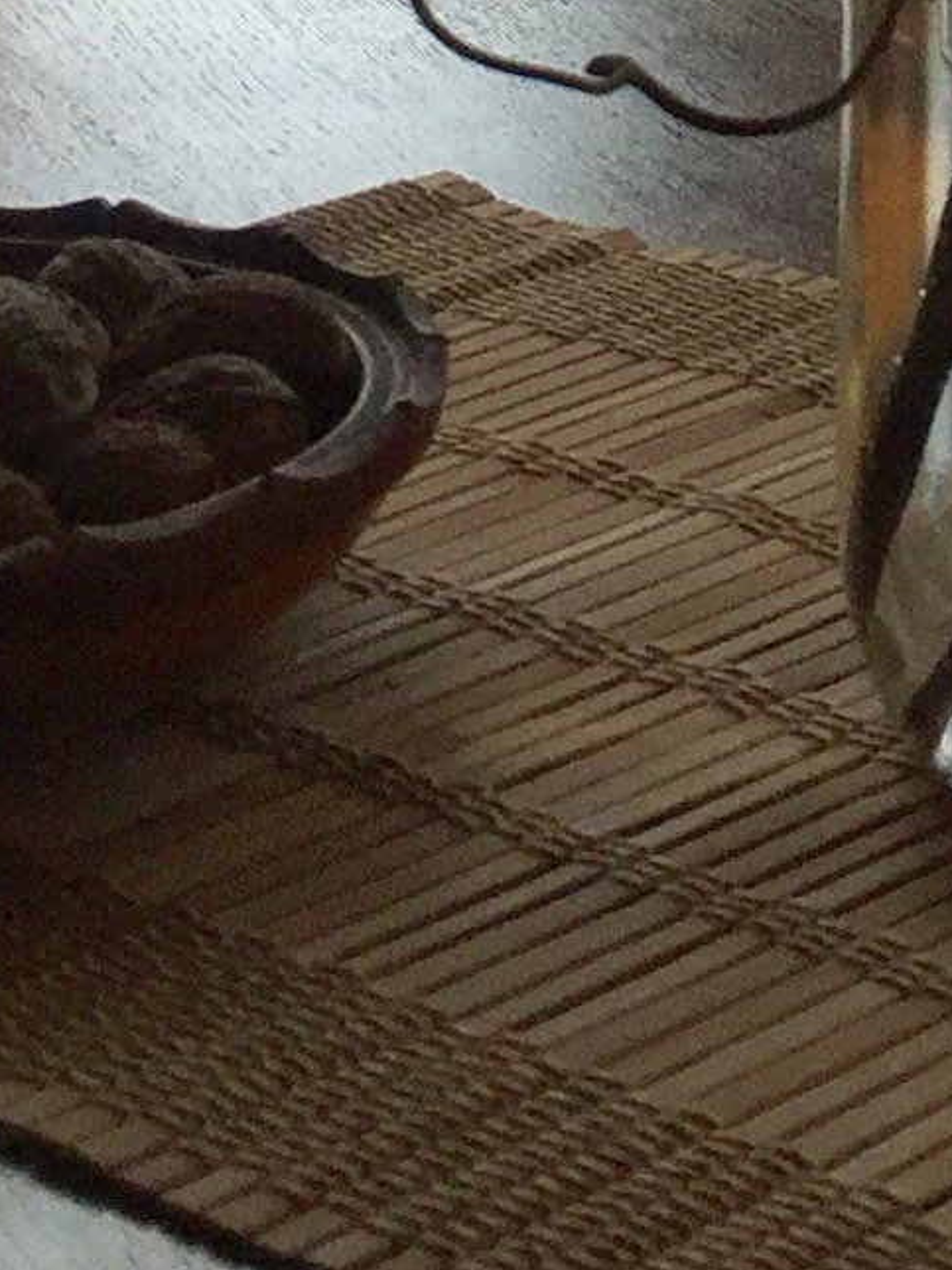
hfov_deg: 9.8
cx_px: 1449
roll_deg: -1.1
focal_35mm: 147
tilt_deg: -2.2
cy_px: -1156
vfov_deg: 12.1
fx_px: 5390
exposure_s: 1/898
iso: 32
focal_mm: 4.15
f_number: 2.2
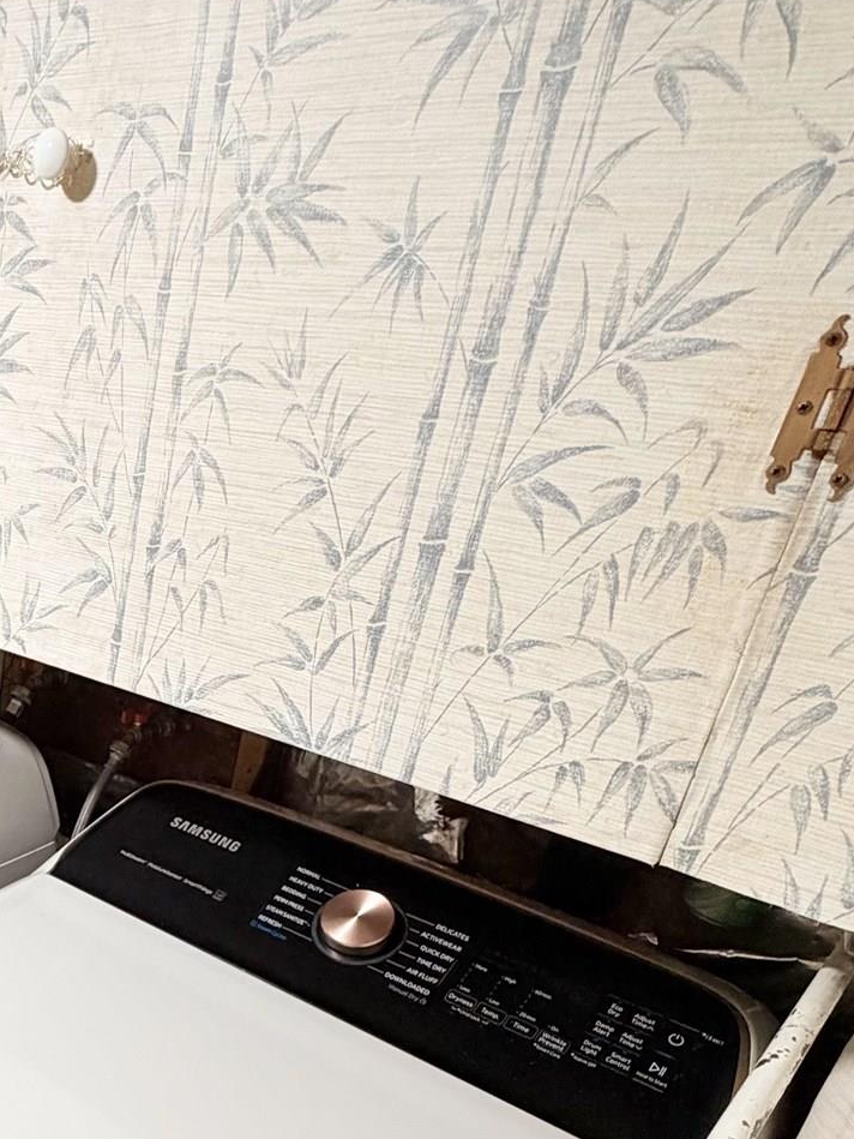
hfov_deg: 36.2
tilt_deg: -28.9
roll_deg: -3.7
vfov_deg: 50.7
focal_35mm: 34
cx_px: -59
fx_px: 1118
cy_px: 907
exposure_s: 1/60
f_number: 2.2
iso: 200
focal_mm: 2.22
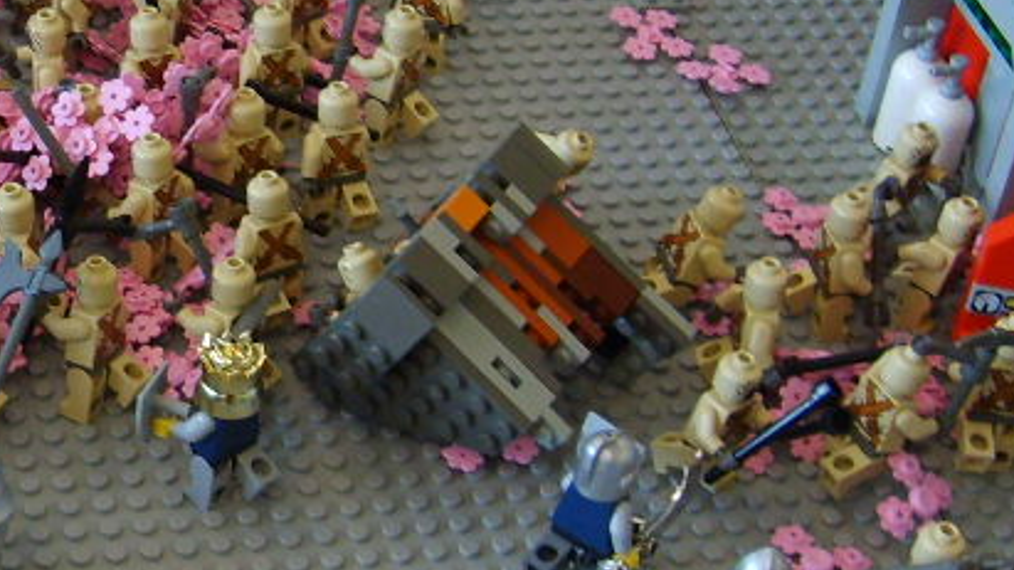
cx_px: -35
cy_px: 178
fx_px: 2554
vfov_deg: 12.7
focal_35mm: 95
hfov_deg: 21.5
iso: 100
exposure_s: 1/30
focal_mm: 5.8
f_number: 2.8
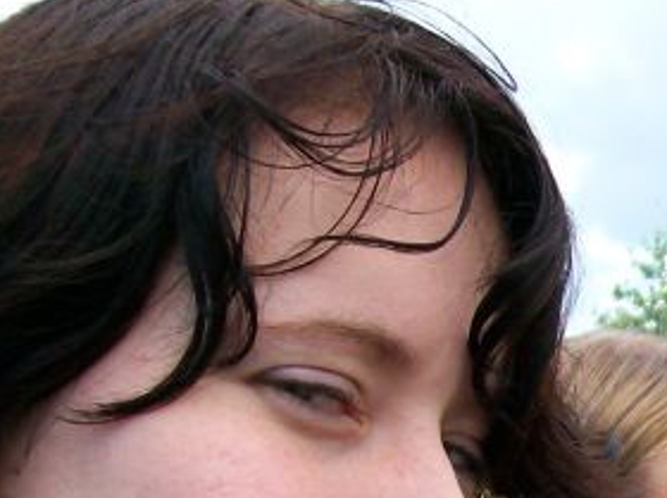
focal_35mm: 103
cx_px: 627
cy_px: 677
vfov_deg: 13.7
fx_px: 1981
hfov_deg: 18.7
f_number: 2.7
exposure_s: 1/542
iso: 80
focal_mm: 6
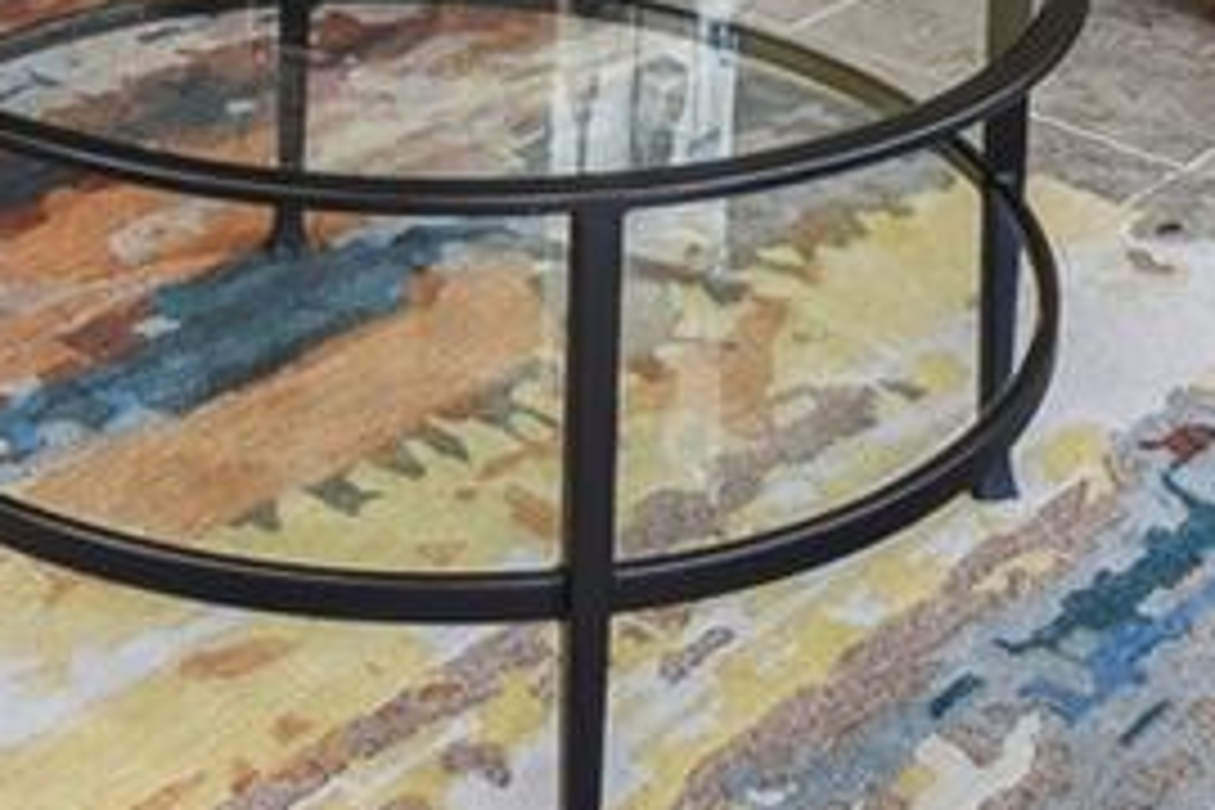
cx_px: 468
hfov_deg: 22.8
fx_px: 3004
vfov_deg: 12.4
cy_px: -1080
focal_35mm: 89
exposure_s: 1/80
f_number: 7.1
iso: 100
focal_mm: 10
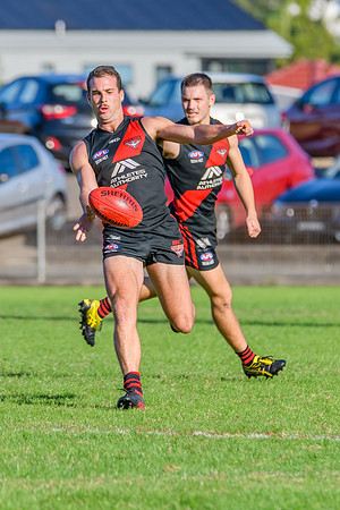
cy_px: 250
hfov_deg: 2.1
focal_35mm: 651
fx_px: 9224
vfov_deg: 3.2
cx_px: 188
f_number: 6.3
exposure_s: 1/2000
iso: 800
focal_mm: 380
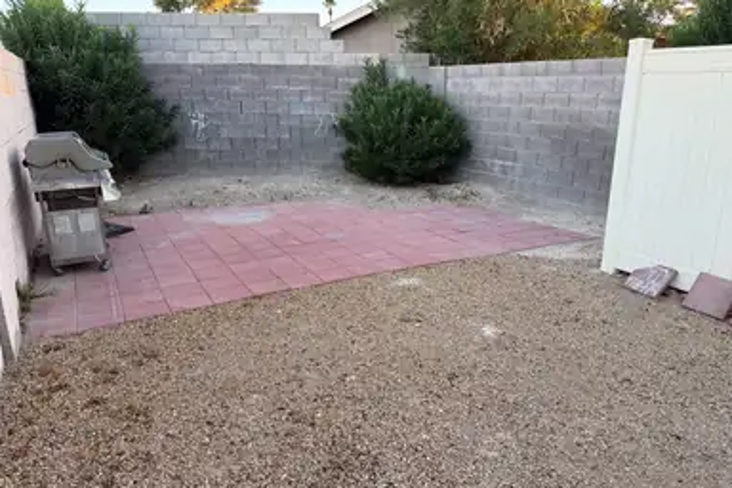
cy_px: 240
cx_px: 368
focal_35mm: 26
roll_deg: -0.6
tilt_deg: -15.1
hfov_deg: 69.4
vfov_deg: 49.6
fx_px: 529
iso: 80
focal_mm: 6.76
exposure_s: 1/221
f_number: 1.78
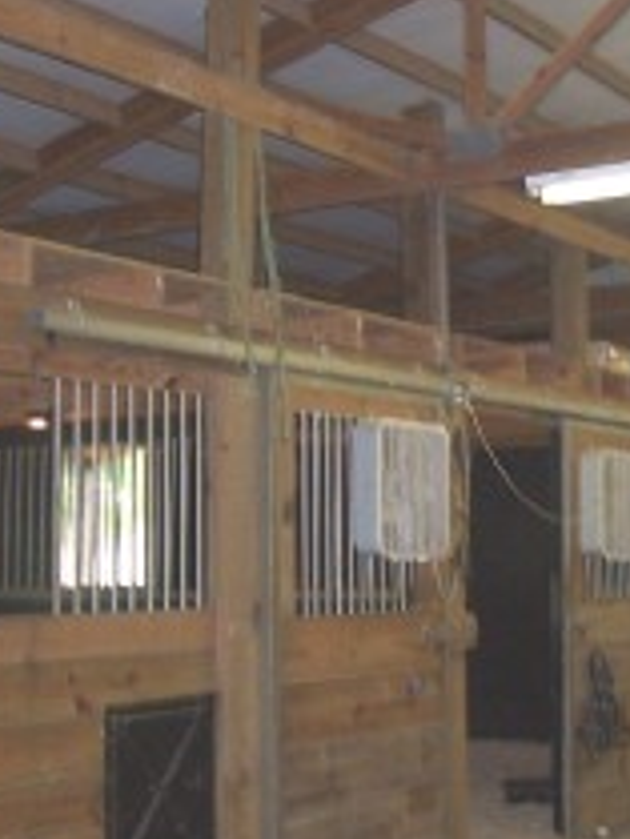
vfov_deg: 29.8
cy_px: 397
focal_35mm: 65
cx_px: 421
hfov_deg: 22.5
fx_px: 1576
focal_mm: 5.6
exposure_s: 1/60
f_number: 2.7
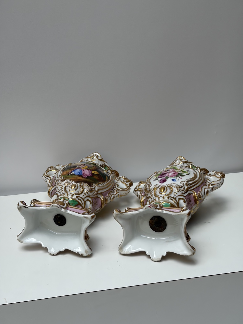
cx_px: 122
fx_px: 487
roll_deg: +1.0
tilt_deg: -21.9
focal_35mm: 52
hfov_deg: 28.0
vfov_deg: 36.8
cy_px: 162
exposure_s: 1/169
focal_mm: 5.96
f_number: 1.6
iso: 25
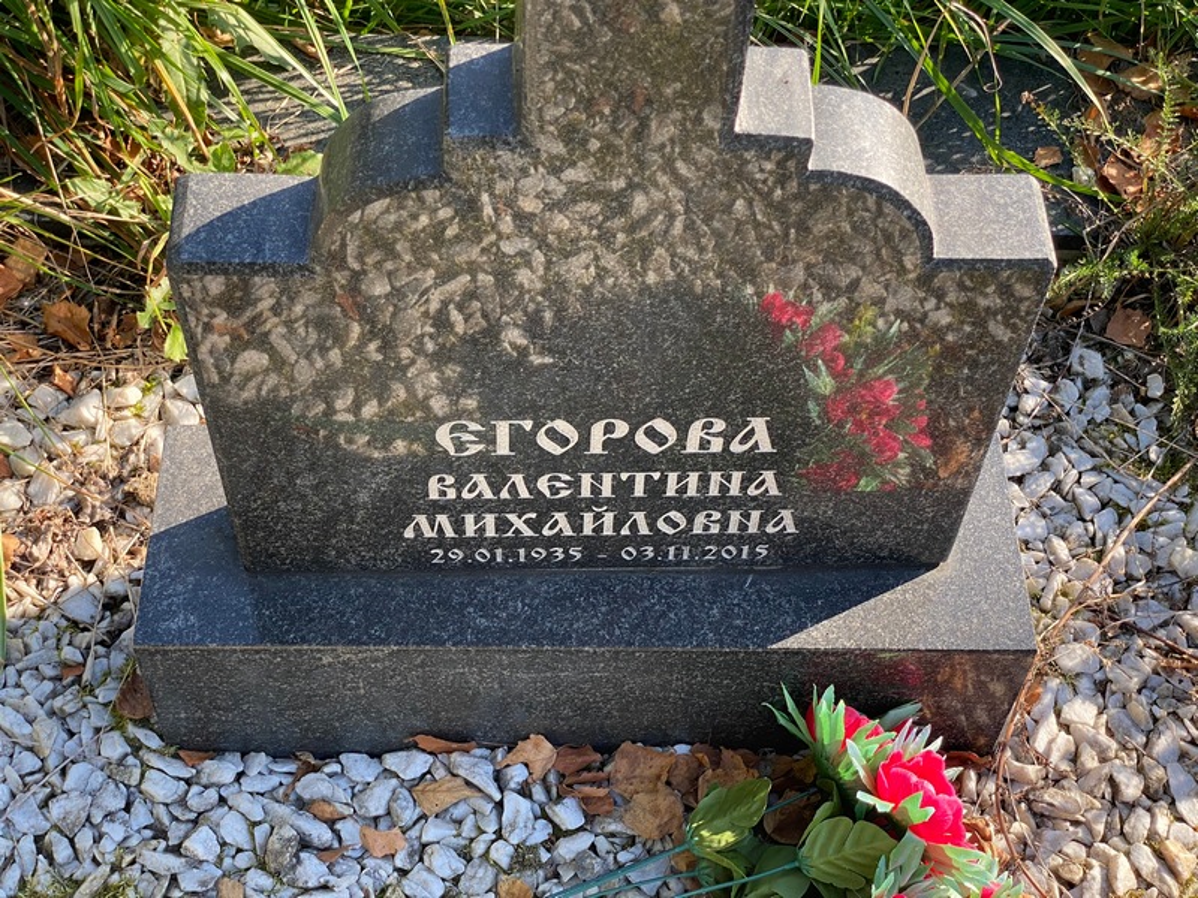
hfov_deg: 36.8
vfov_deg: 28.0
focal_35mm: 52
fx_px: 1800
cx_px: 599
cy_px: 449
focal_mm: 6
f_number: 2
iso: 20
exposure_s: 1/300
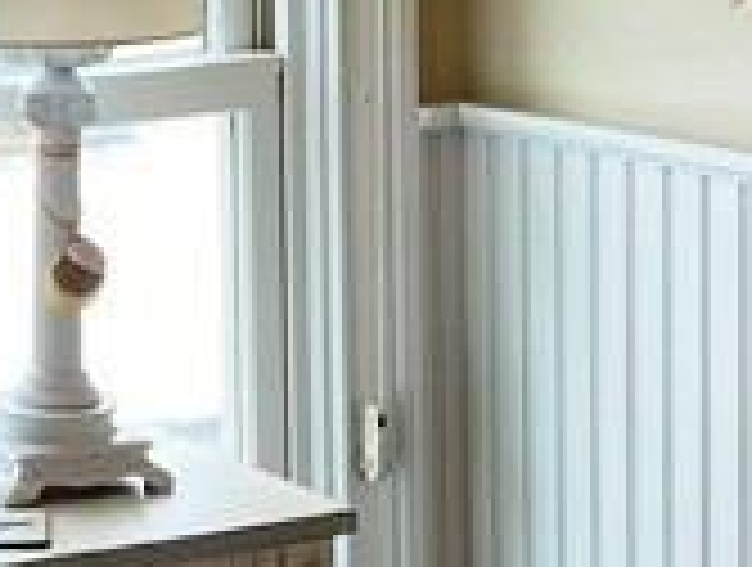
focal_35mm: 159
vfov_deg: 9.4
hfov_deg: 12.1
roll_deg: +1.5
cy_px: 176
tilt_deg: -8.3
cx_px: -207
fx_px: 3462
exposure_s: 1/60
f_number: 1.8
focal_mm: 4.25
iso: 64
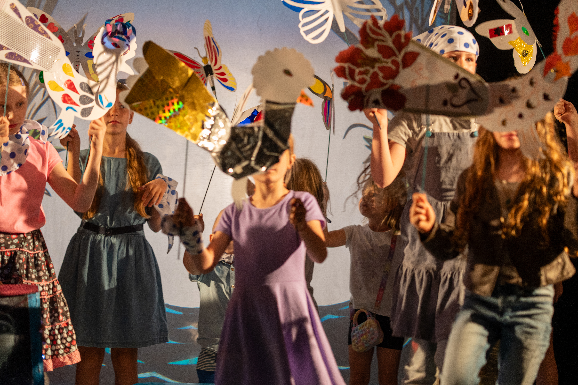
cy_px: 192
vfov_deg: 16.1
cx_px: 289
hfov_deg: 23.9
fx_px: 1365
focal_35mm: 85
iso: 2000
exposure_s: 1/160
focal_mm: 85
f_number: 2.2
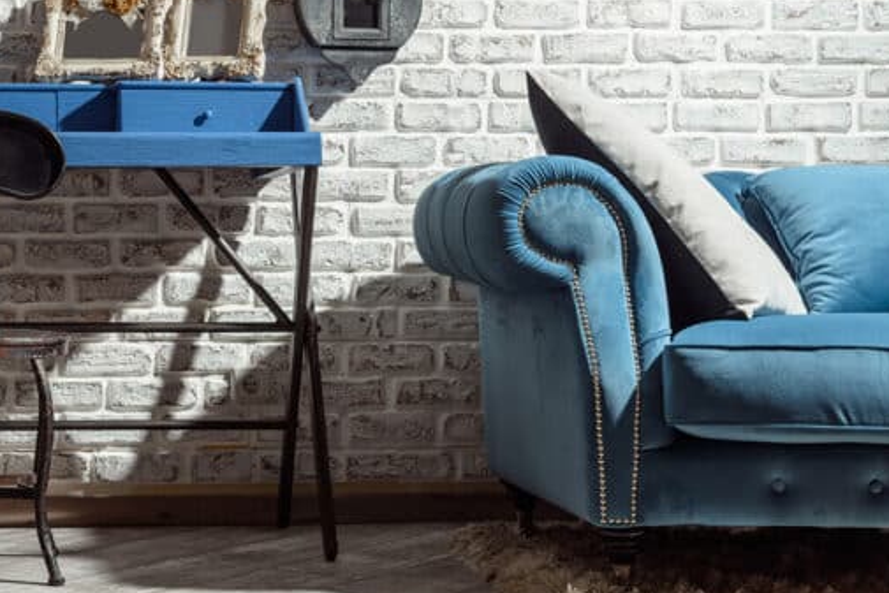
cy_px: 161
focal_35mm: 76
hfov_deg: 26.4
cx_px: 264
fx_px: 1877
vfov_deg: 17.9
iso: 100
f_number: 5.6
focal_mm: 50
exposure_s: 1/200
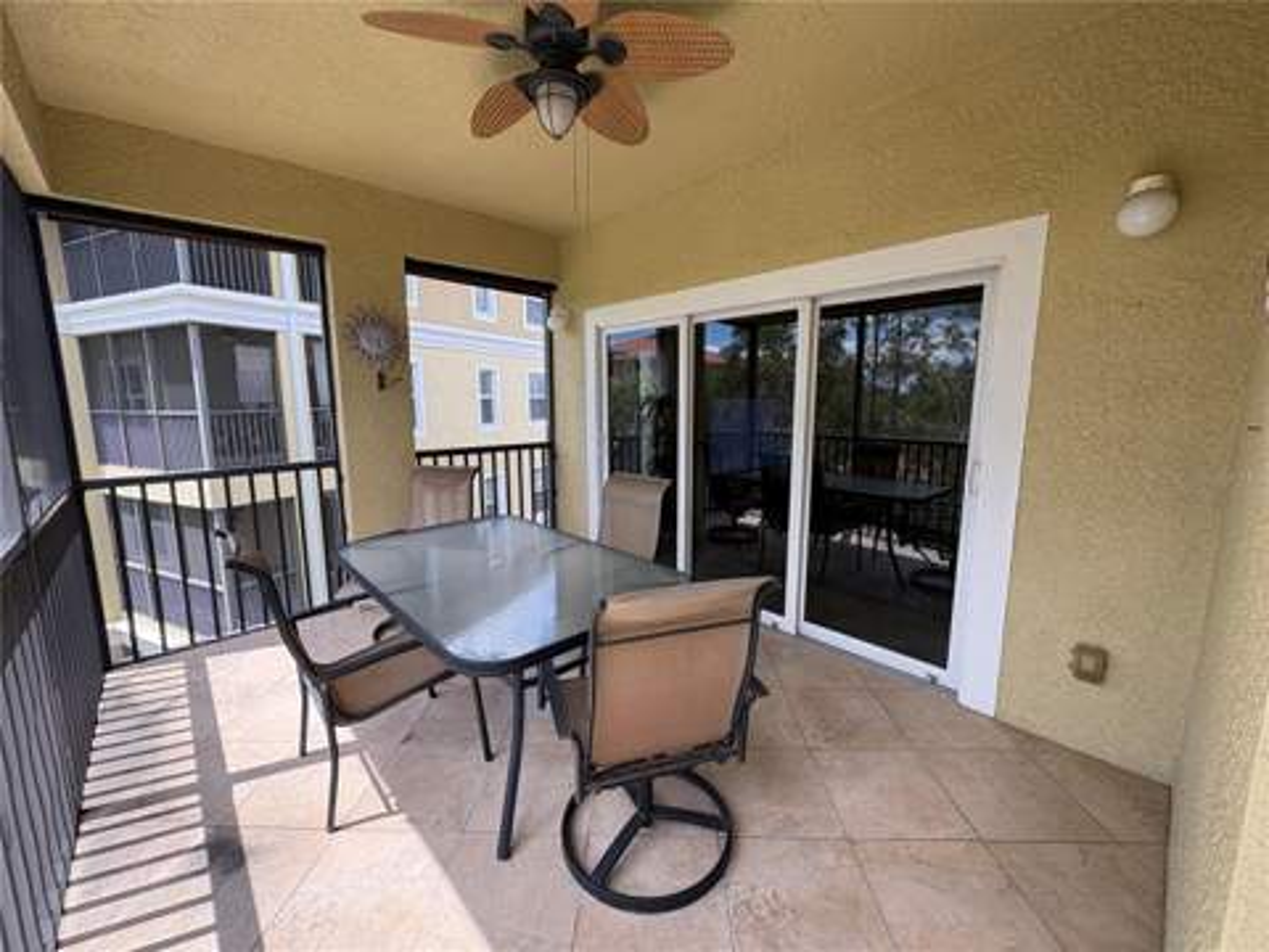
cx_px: 634
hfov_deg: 102.1
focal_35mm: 14
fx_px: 513
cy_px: 476
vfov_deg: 85.7
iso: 40
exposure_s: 1/228
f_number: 2.2
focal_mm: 2.22
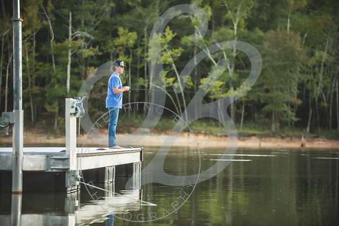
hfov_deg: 13.2
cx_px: 169
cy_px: 113
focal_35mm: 156
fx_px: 1466
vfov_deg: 8.8
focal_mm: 155
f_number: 2.8
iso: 400
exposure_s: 1/250
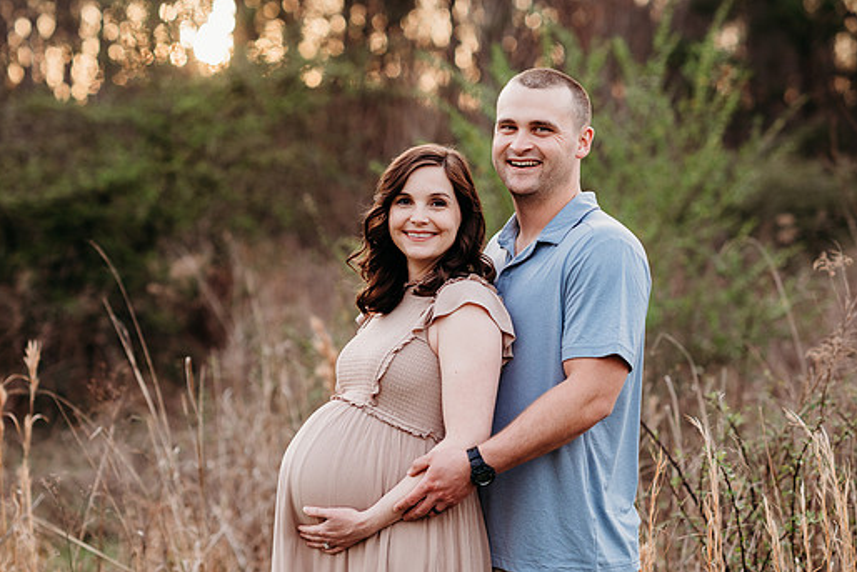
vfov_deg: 14.3
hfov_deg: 21.2
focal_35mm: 96
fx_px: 2286
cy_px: 309
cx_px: 397
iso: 320
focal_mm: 85
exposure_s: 1/400
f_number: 2.5
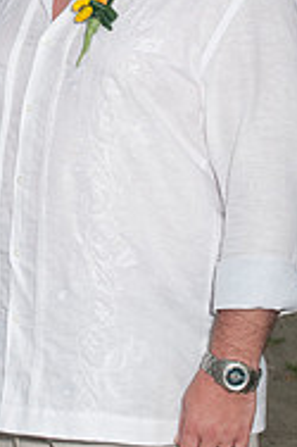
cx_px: 146
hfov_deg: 8.7
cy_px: 83
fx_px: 1959
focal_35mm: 158
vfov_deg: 12.9
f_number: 5.6
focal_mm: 44
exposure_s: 1/200
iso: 400
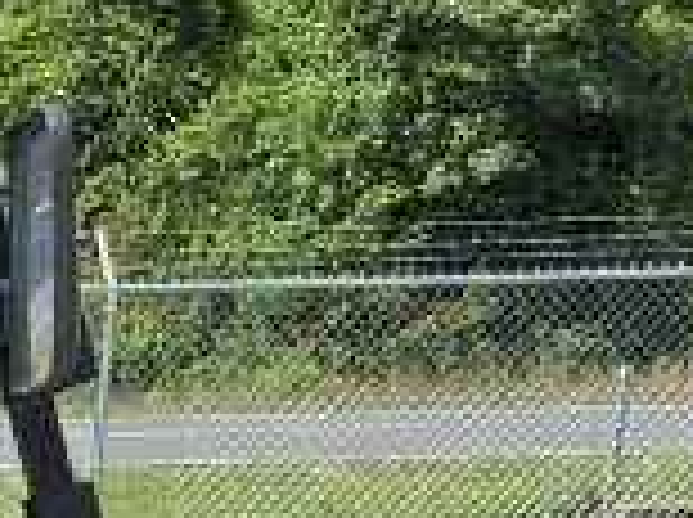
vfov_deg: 9.0
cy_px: 1072
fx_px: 3058
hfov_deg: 10.6
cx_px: -1116
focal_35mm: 153
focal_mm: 5.4
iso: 25
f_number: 1.8
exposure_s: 1/1550
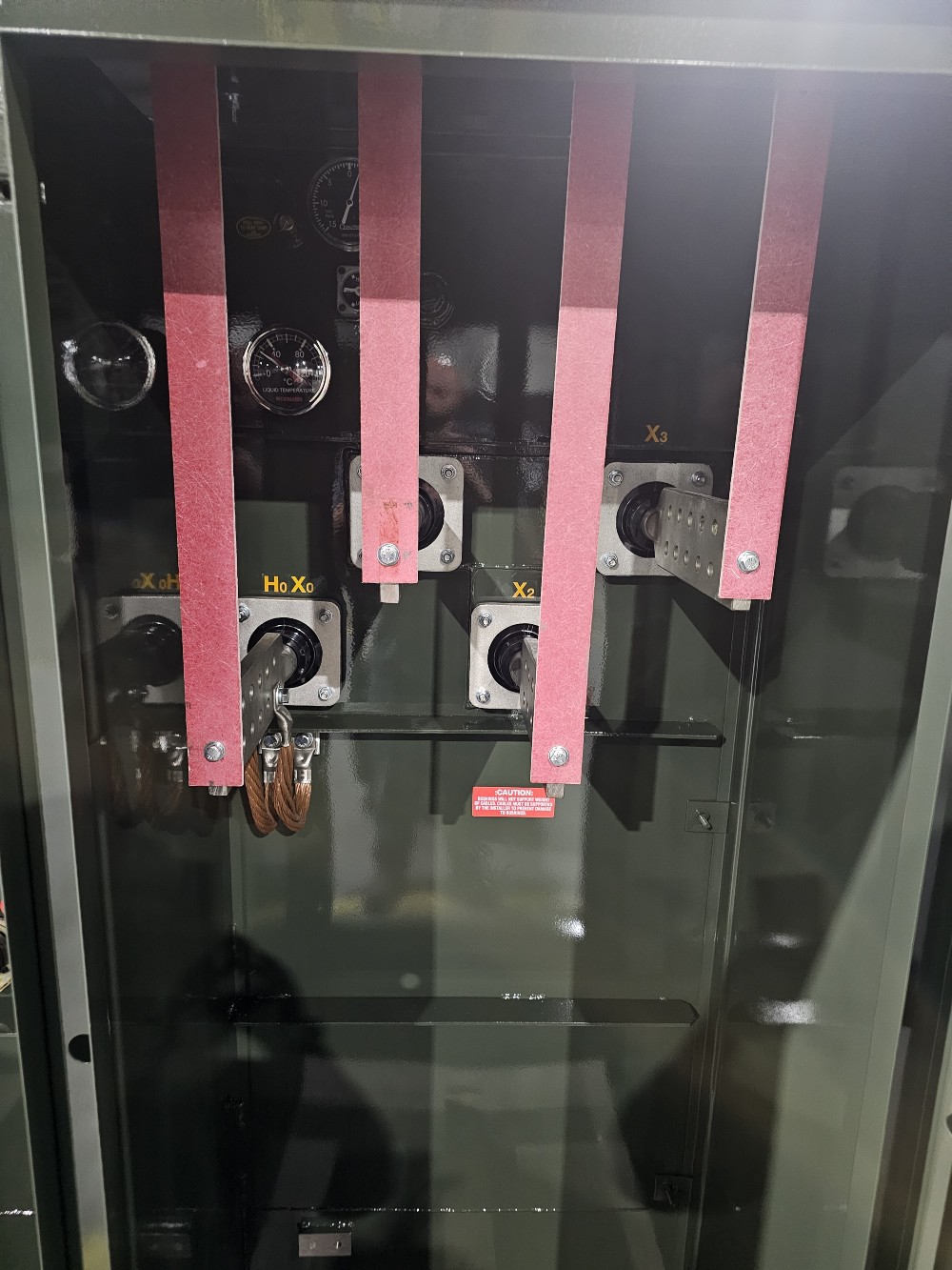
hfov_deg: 58.9
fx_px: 843
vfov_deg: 73.9
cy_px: 635
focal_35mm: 23
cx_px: 476
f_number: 1.7
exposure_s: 1/24
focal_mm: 6.3
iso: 1000
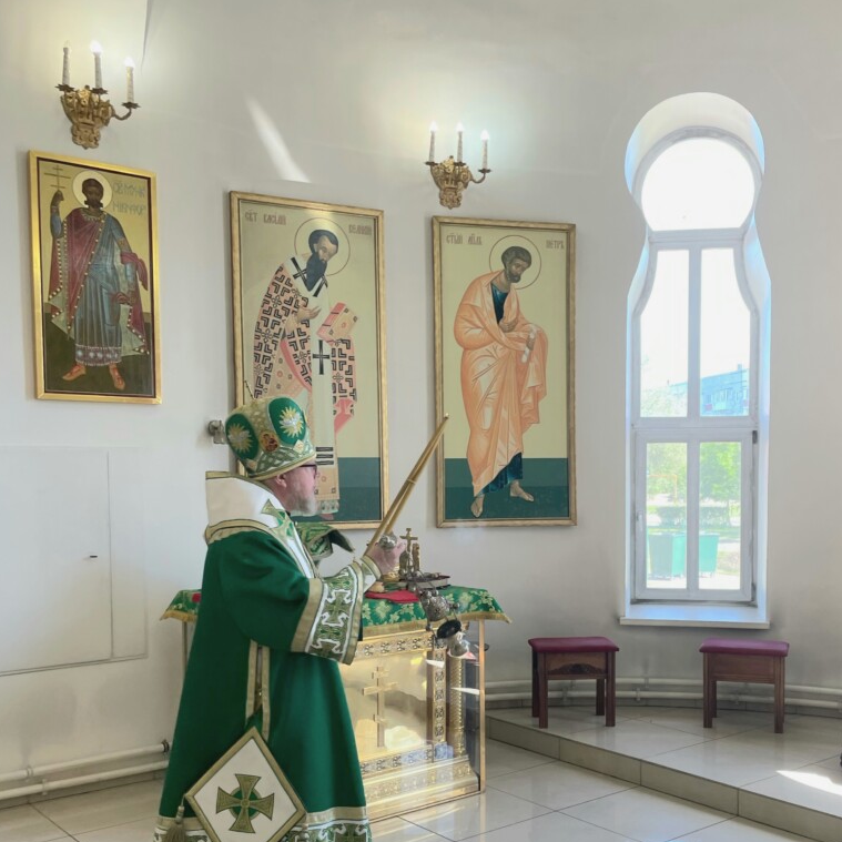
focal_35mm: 31
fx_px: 853
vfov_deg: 52.0
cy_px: 528
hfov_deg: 52.5
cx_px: 418
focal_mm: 4.2
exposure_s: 1/100
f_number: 1.6
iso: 40
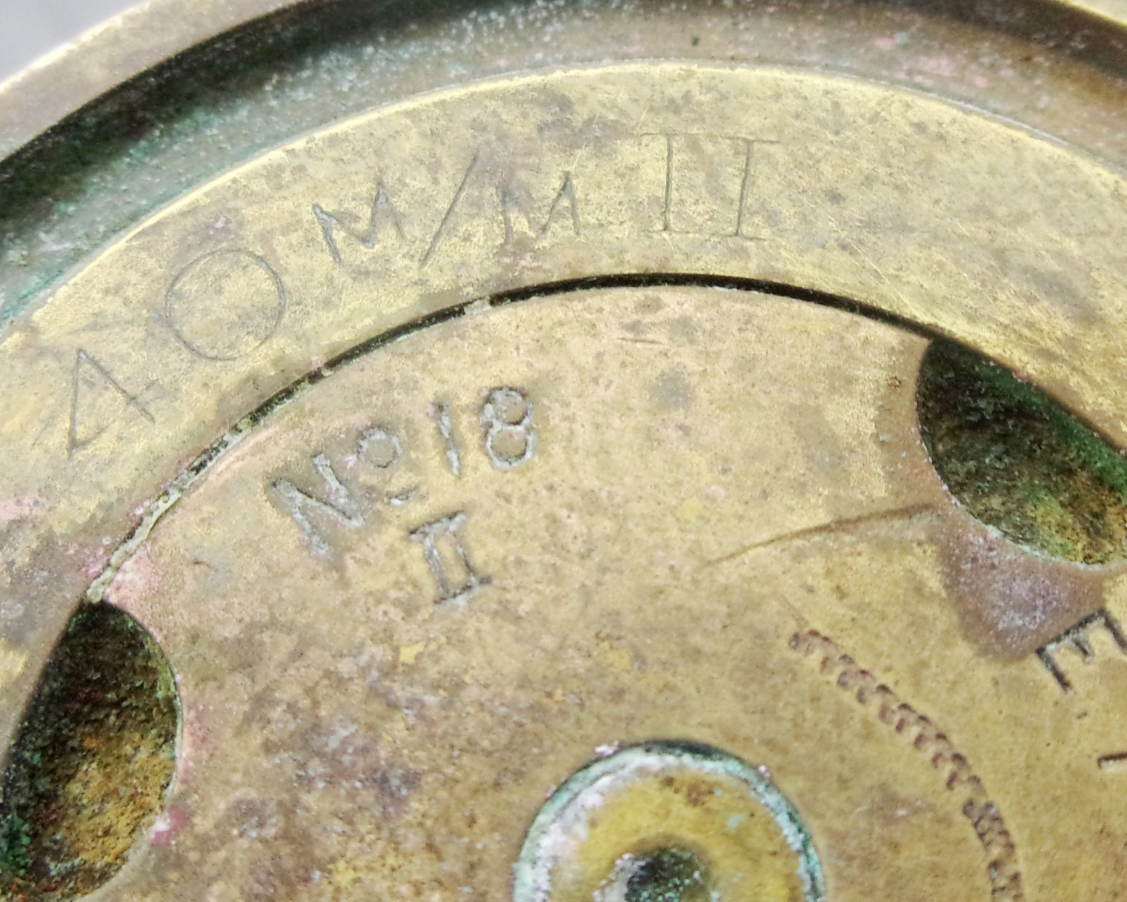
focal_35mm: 46
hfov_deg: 40.3
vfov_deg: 32.7
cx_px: 564
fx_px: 1534
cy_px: 392
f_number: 3.9
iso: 195
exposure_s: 1/125
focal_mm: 5.1
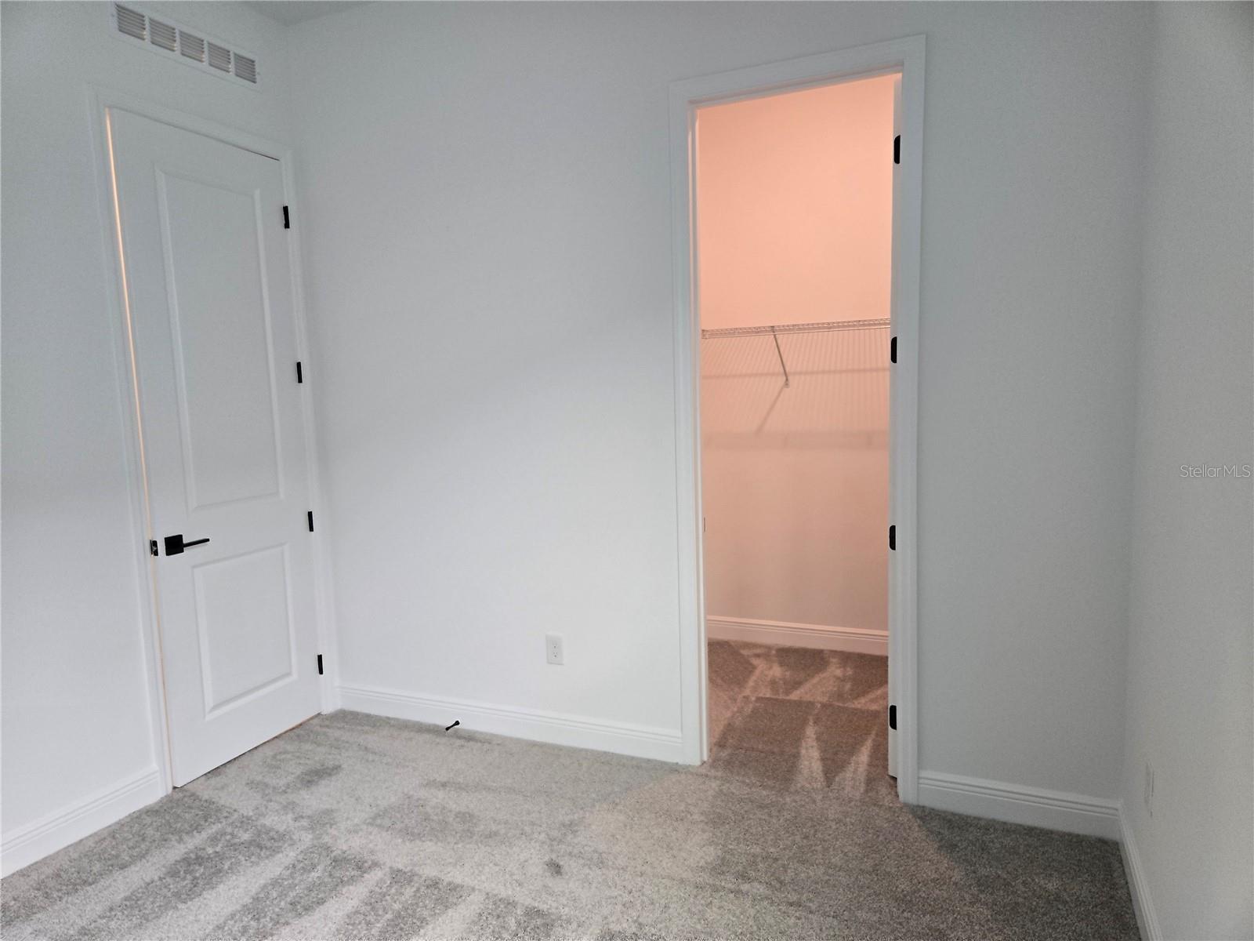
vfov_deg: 58.9
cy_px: 470
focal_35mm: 23
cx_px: 627
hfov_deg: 73.9
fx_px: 833
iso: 200
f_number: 1.8
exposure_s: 1/120
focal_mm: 5.4
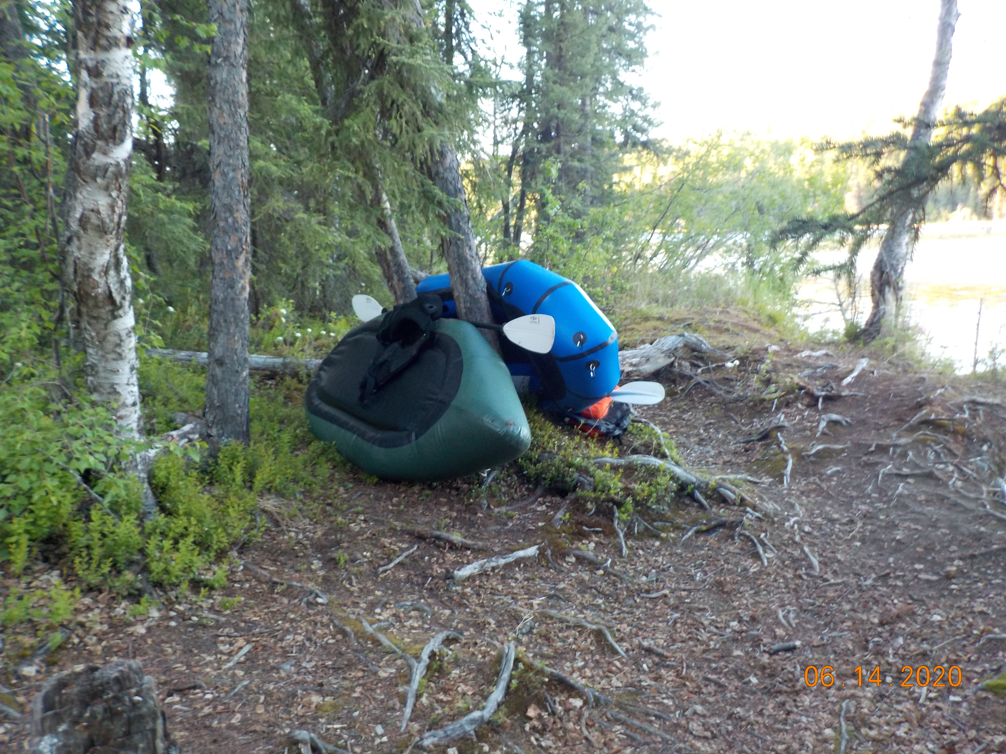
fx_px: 872
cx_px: 503
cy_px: 377
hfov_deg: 60.0
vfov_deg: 46.8
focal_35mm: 30
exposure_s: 1/30
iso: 160
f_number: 3.3
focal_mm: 4.1
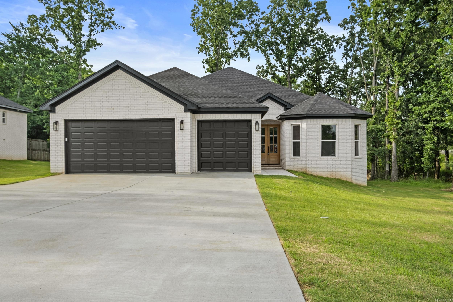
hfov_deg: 60.3
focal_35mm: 31
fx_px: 390
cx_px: 226
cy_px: 151
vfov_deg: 42.3
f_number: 7.1
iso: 400
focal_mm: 20.9
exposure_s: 1/60
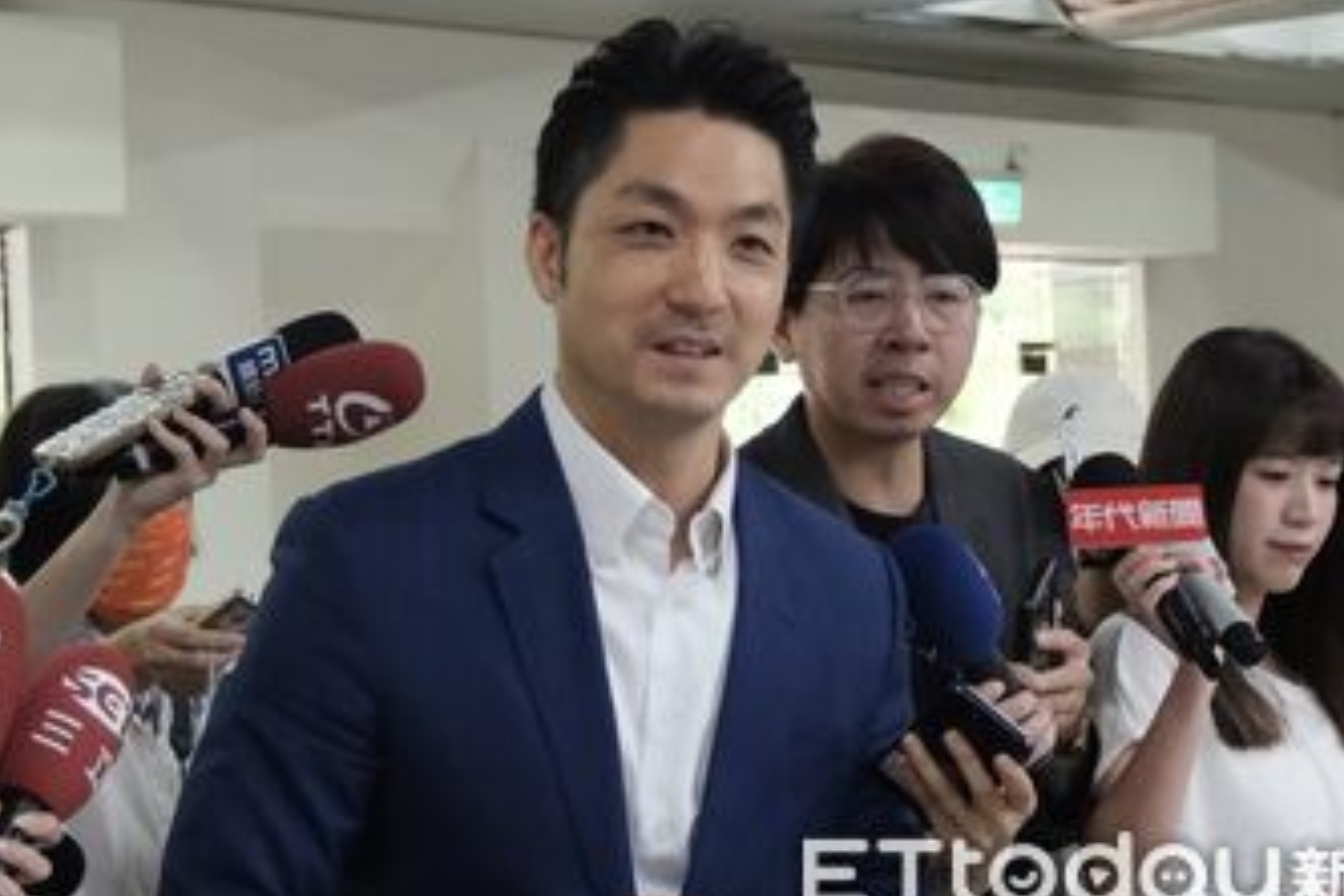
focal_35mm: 36
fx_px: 1344
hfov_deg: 53.1
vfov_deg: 36.9
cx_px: 731
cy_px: 418
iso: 2000
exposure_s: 1/250
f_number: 2.8
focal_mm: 20
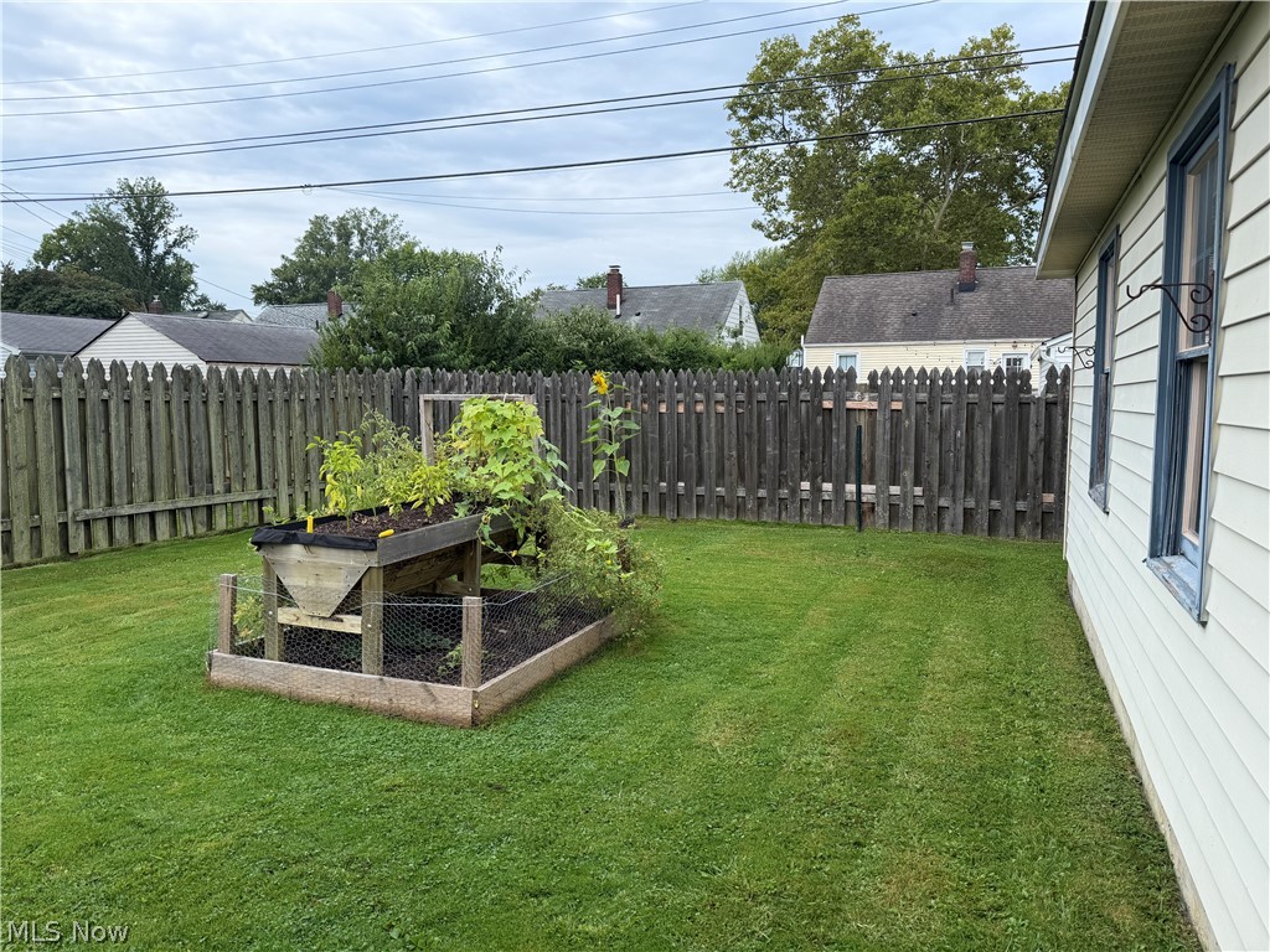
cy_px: 476
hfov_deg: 71.6
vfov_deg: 56.8
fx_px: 881
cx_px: 635
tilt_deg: -5.3
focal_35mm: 24
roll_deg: +1.7
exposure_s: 1/1174
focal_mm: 6.76
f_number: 1.78
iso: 80
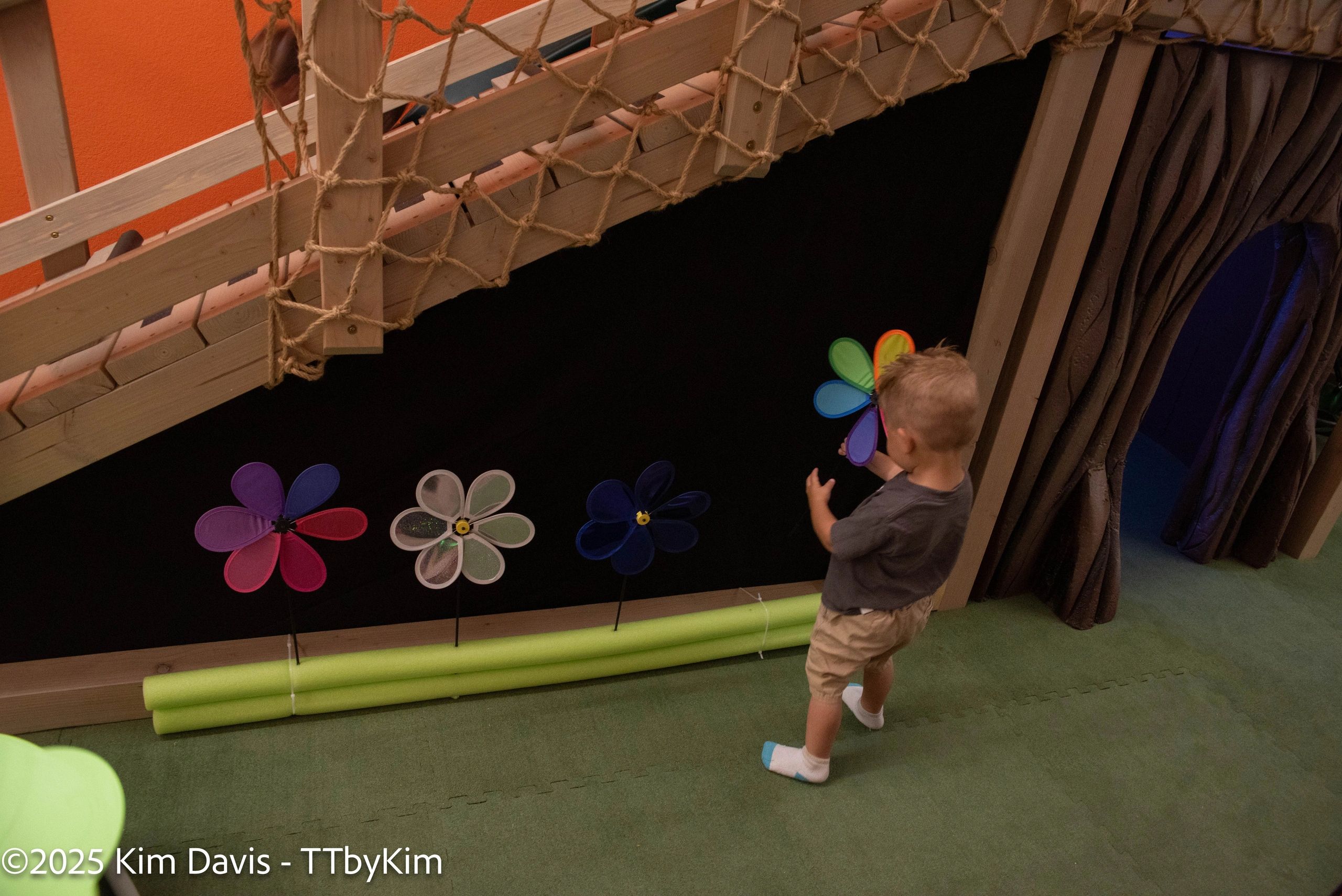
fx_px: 895
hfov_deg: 73.7
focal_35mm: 24
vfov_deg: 53.2
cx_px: 671
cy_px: 448
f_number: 7.1
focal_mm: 24
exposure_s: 1/60
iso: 2500
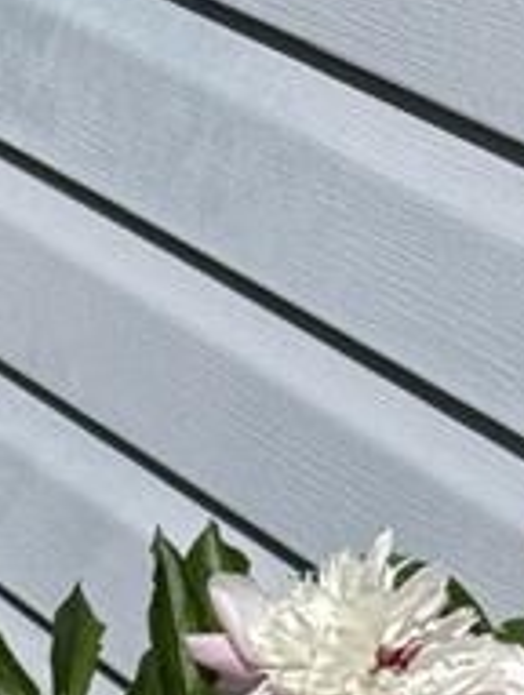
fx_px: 3782
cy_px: 1388
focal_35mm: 188
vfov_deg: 9.8
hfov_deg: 7.2
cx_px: -926
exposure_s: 1/9091
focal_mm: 6.76
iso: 80
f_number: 1.78
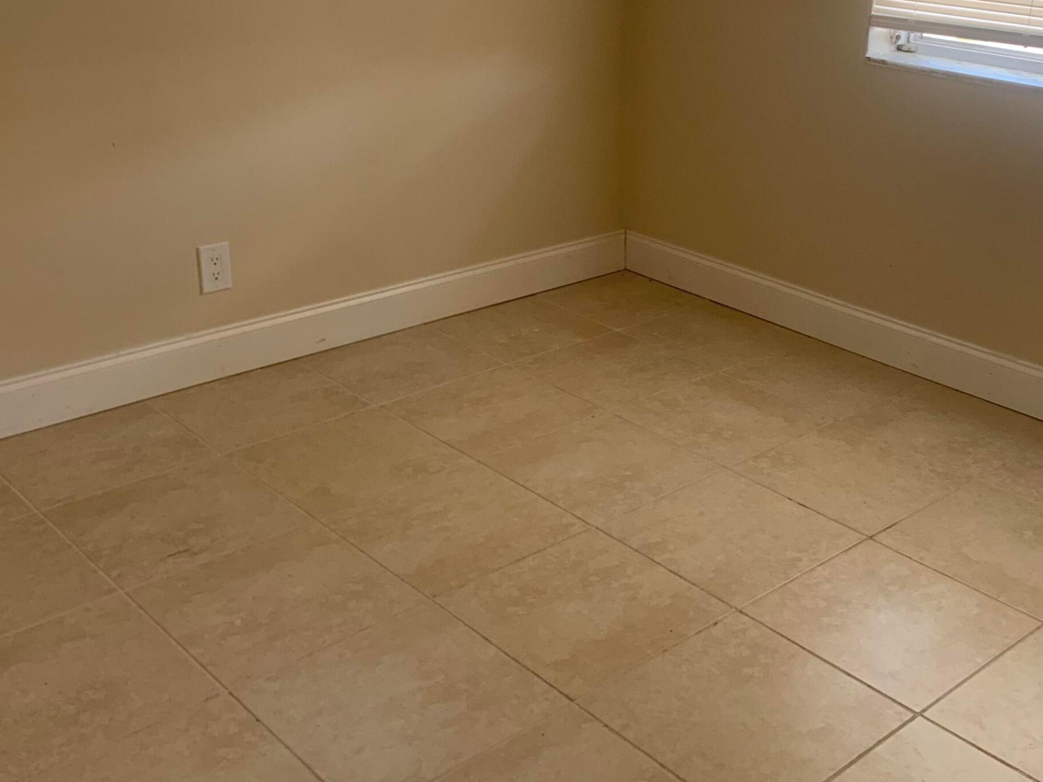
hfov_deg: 43.4
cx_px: 677
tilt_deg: -21.3
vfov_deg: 33.4
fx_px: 1296
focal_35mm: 43
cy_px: 287
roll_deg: -0.9
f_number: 1.8
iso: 80
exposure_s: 1/121
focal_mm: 4.25
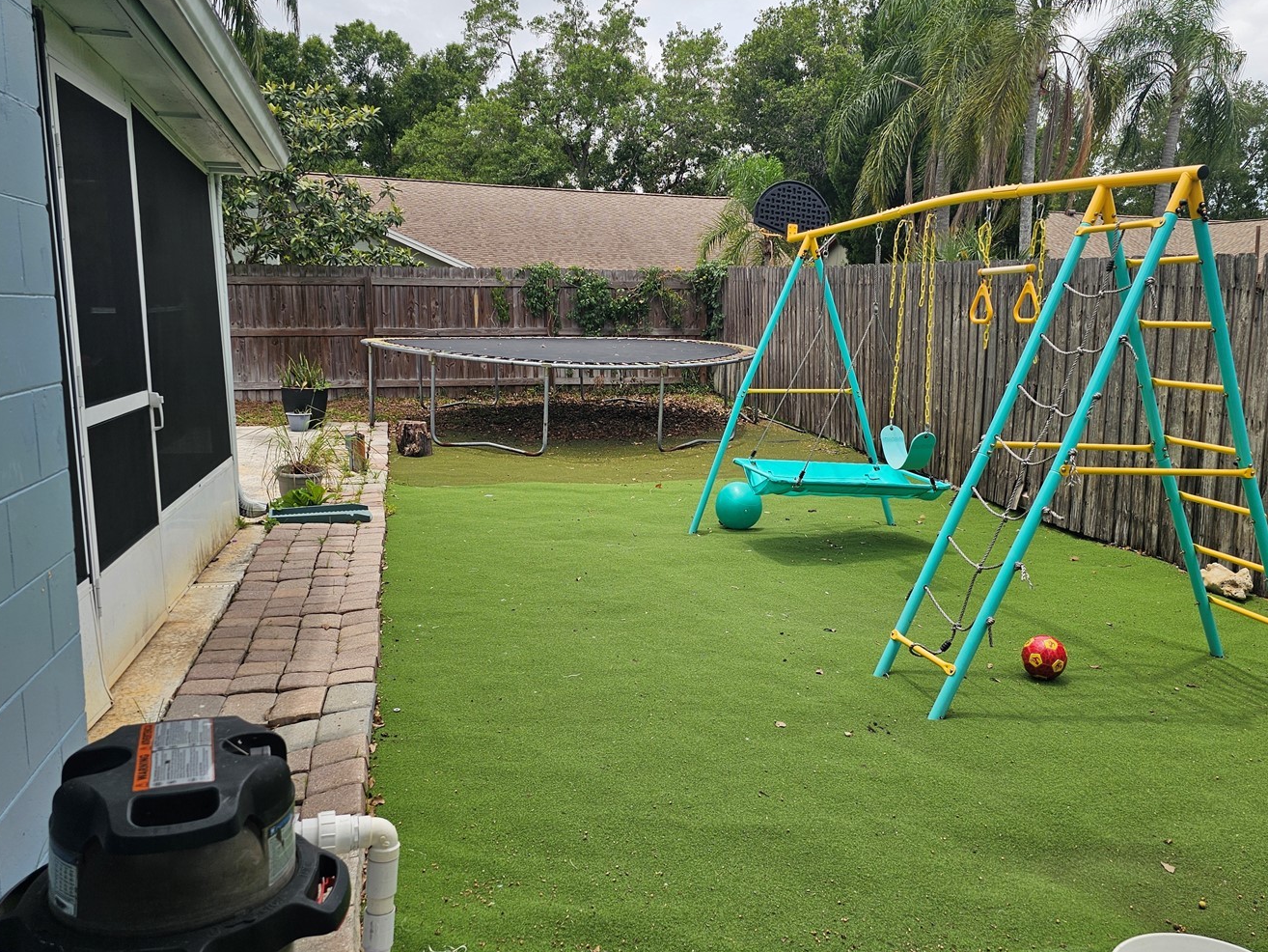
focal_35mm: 28
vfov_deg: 49.7
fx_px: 1026
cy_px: 497
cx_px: 681
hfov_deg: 63.4
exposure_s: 1/628
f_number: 1.7
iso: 10
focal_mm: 6.3
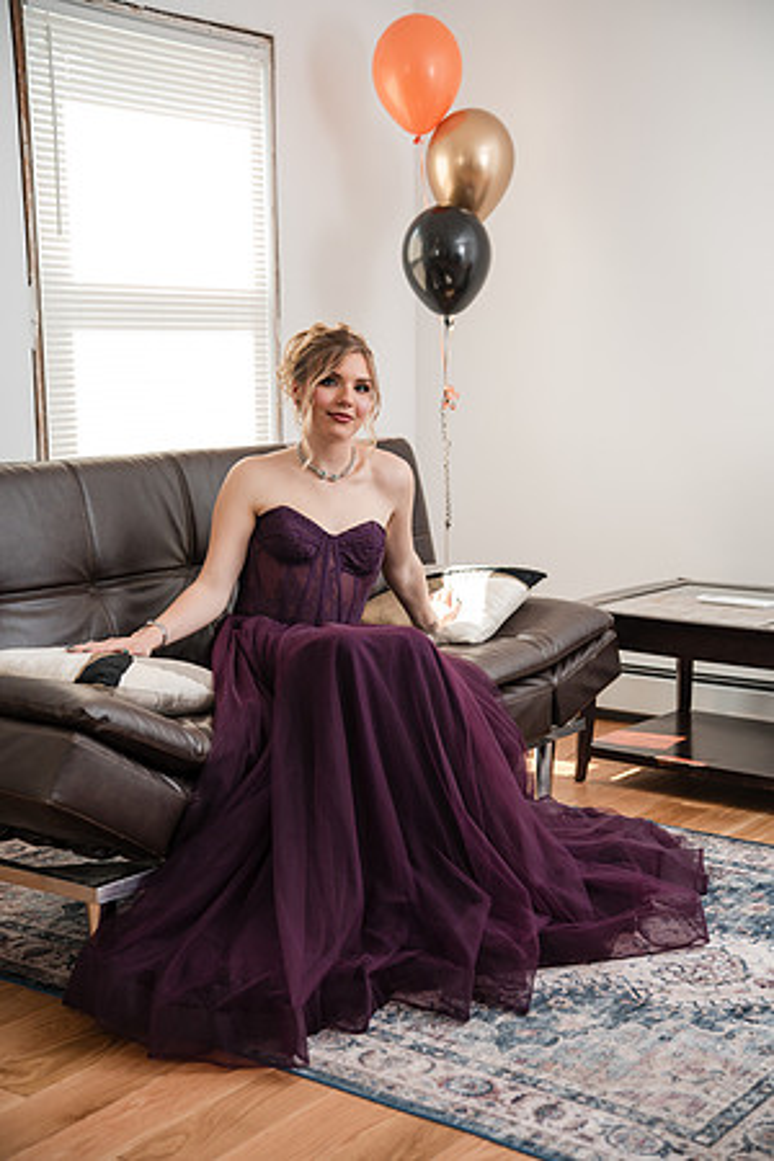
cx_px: 387
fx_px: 1612
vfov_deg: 39.6
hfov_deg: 27.0
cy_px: 580
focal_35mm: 50
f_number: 3.2
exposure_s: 1/250
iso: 640
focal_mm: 50
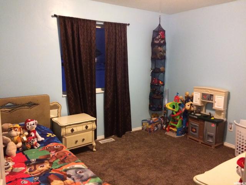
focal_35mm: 29
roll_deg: +0.0
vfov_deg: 48.2
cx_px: 123
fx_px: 206
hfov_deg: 61.7
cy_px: 92
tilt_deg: -8.9
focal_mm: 4.15
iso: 500
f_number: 2.2
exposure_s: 1/15
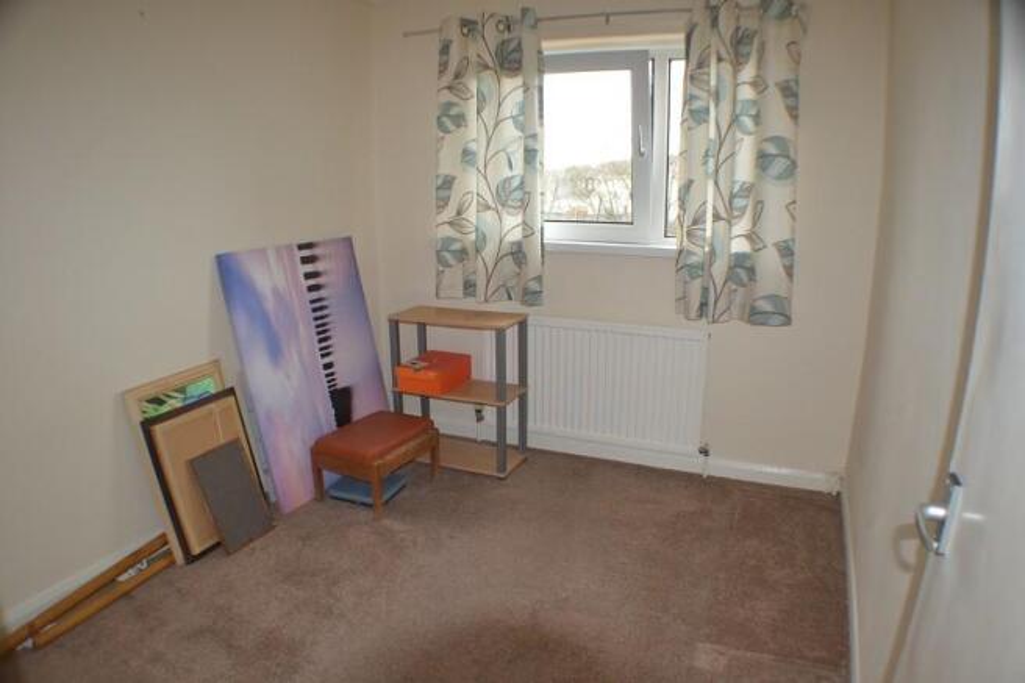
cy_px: 342
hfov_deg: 61.9
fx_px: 854
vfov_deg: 43.6
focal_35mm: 30
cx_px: 512
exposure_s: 1/60
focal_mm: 20
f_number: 3.8
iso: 800
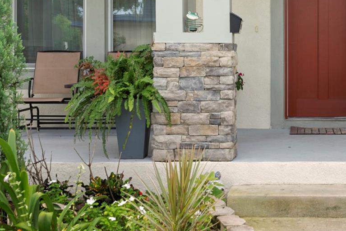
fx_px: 701
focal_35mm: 73
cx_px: 307
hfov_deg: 26.8
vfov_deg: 18.5
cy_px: 47
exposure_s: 1/25
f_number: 9
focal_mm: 35
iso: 250
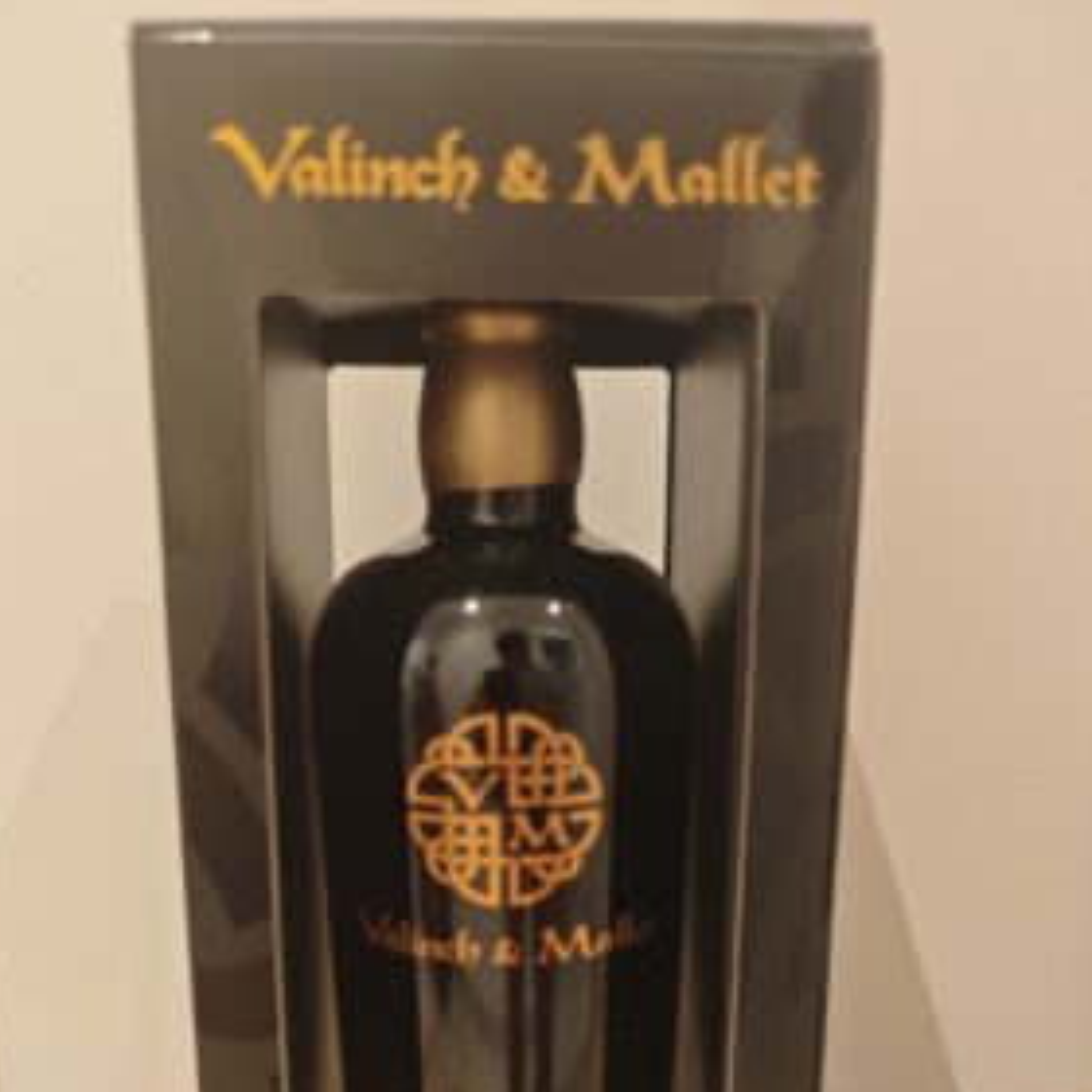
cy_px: 764
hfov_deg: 55.6
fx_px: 1035
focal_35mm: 29
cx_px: 538
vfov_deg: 54.0
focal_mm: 8.72
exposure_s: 1/33.6
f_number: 1.63
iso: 500
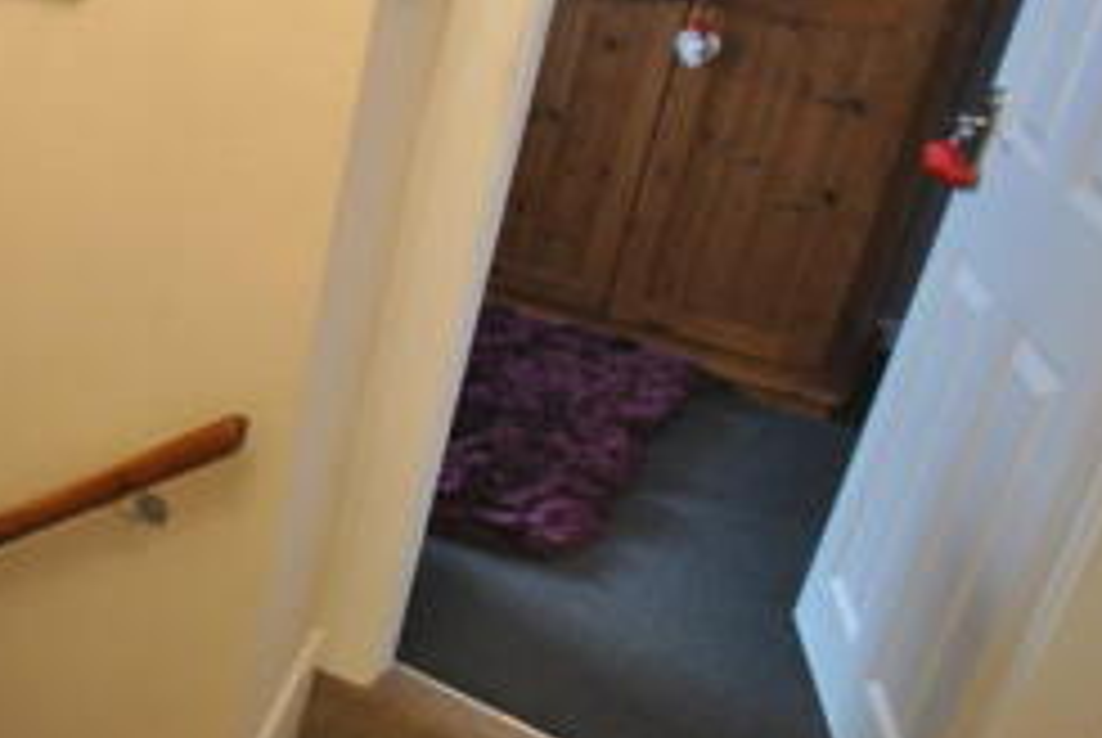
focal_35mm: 40
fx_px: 1226
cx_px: -290
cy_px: 223
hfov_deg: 35.3
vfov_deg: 33.1
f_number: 4
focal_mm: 10
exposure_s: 1/20
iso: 400
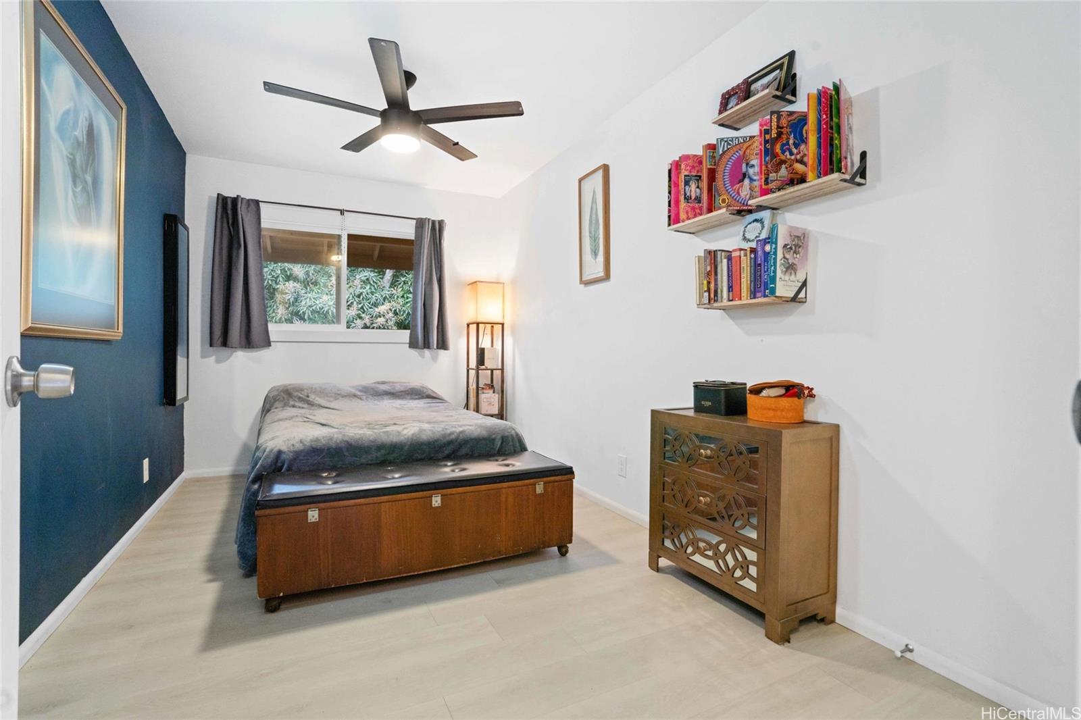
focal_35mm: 16
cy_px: 360
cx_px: 540
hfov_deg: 96.7
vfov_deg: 73.7
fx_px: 480
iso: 400
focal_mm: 16
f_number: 8
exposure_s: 1/15
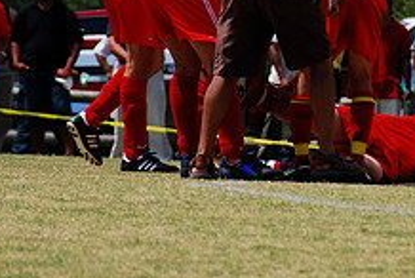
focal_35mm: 800
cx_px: 314
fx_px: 9235
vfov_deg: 1.7
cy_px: 69
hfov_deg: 2.6
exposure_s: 1/500
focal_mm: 200
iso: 100
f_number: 5.6
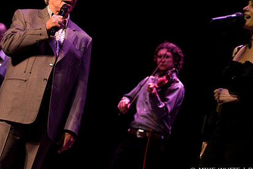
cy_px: 57
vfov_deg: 8.1
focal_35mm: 169
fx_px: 1188
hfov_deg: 12.2
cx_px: 149
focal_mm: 80
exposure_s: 1/160
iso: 1000
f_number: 2.8
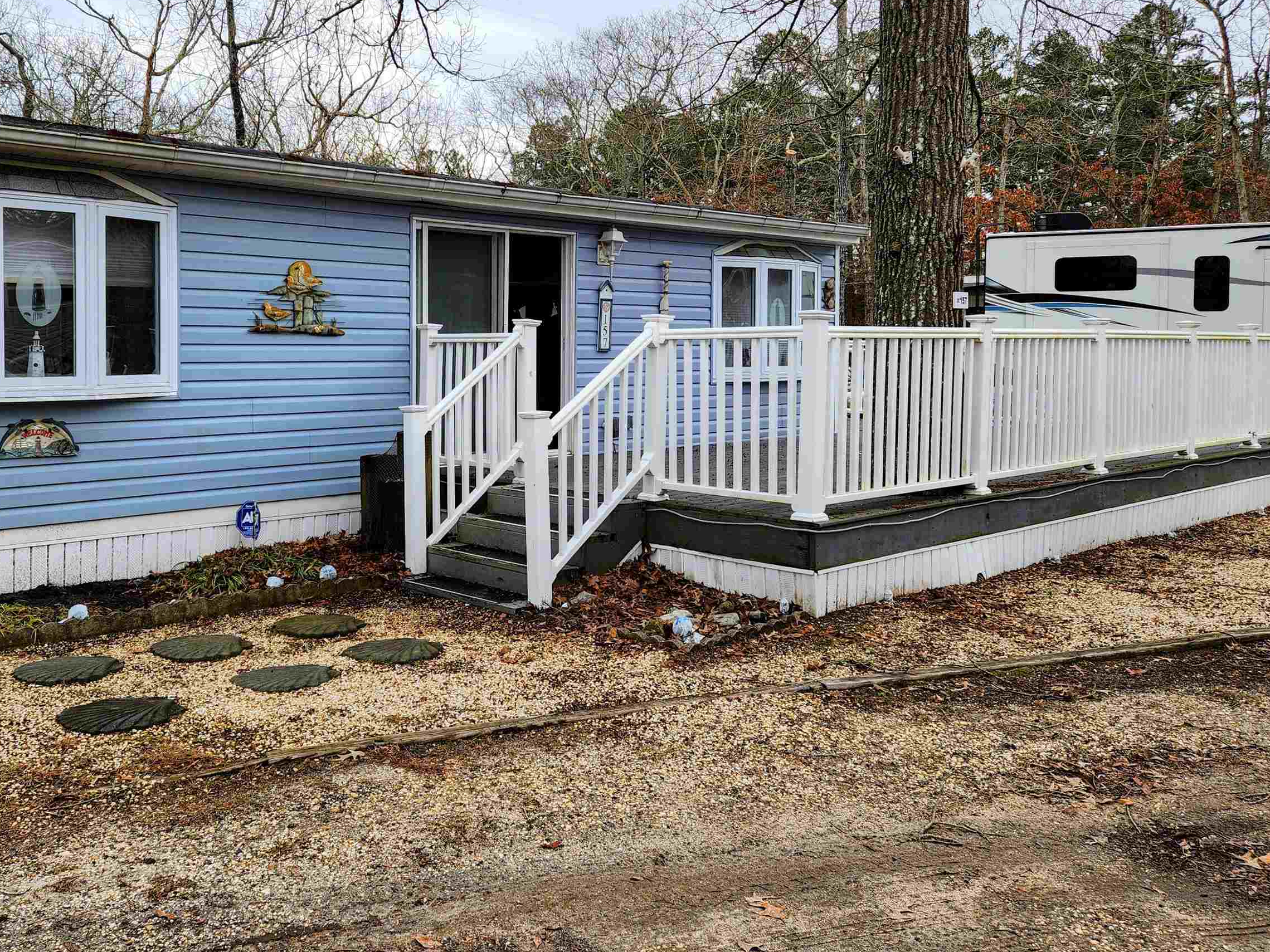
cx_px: 518
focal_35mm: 31
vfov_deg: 45.1
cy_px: 366
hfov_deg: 58.0
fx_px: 1137
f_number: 1.8
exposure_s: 1/521
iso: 20
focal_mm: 5.4
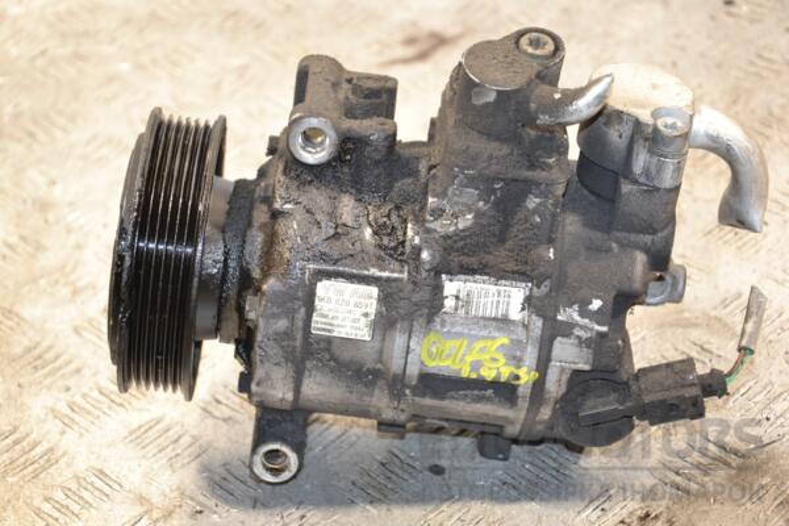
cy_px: 263
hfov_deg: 19.5
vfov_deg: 13.0
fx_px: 2301
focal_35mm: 105
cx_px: 394
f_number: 5.3
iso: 800
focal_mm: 70
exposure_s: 1/60
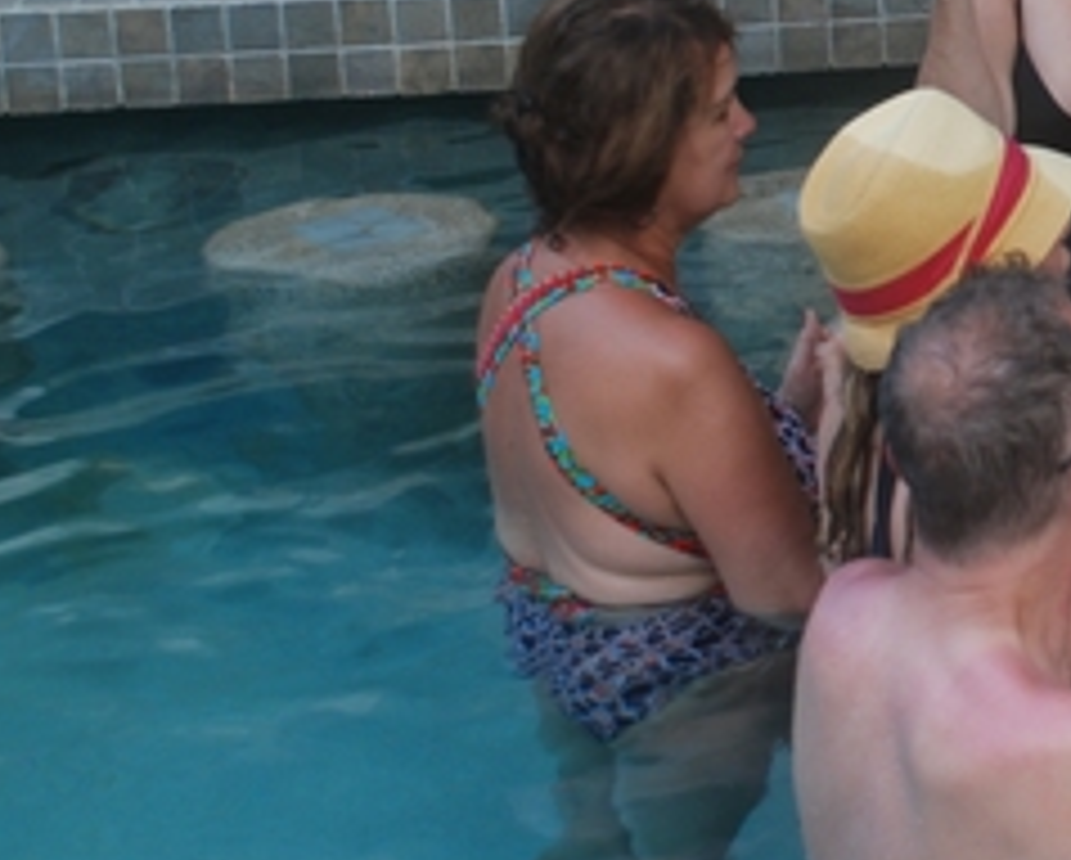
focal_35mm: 137
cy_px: 50
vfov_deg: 11.2
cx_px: 1364
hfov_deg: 13.5
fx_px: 4363
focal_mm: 31
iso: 200
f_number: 4.2
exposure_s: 1/45
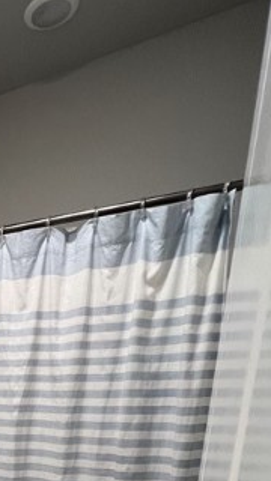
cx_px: -137
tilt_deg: -13.5
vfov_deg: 47.2
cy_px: 492
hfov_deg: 25.7
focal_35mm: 34
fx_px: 434
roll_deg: +0.7
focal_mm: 1.57
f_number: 1.8
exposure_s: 1/60
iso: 125
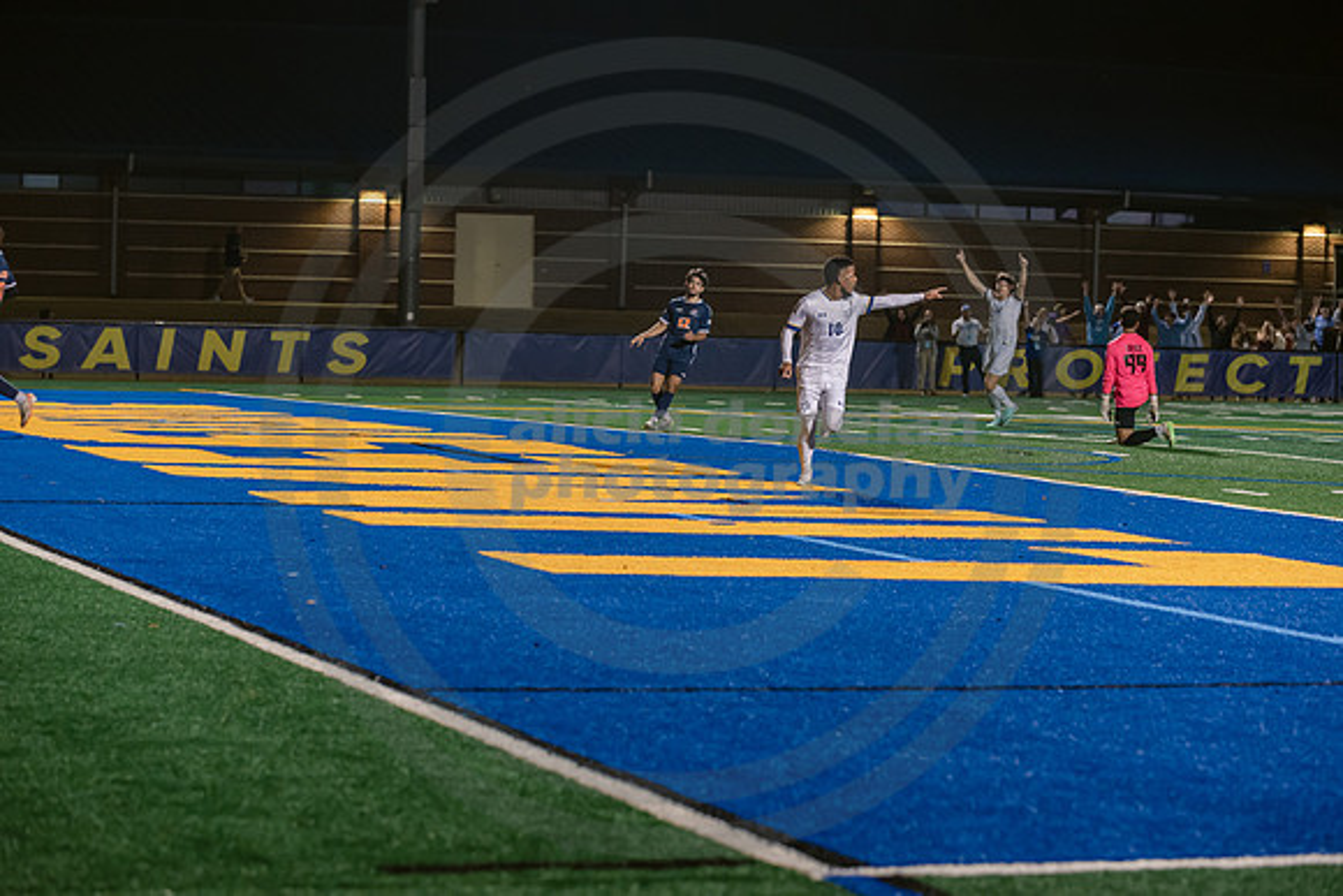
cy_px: 448
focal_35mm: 110
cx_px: 672
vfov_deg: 12.5
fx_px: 4104
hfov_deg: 18.6
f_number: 4
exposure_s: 1/400
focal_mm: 110
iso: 2500
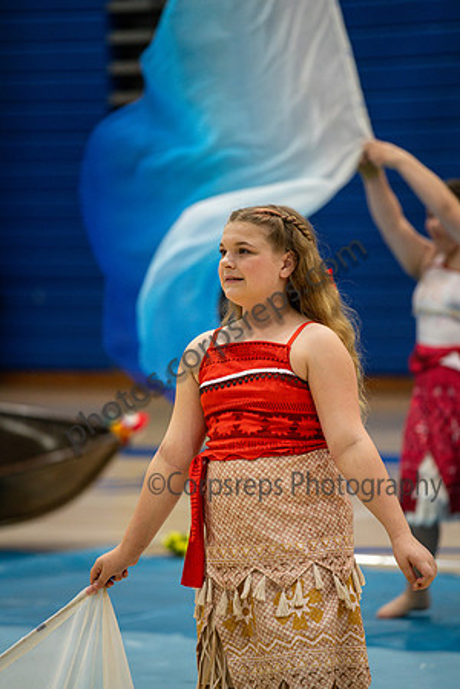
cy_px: 344
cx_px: 230
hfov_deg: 6.9
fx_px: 3833
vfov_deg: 10.3
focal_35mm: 200
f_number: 4
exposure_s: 1/500
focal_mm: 200
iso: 4000
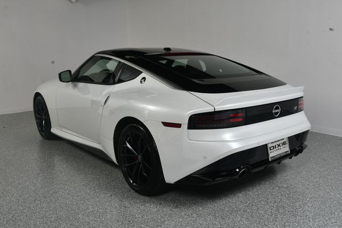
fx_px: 323
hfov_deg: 55.8
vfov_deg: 38.8
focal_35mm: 34
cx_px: 171
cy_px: 114
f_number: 14
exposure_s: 1/160
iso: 100
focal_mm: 23
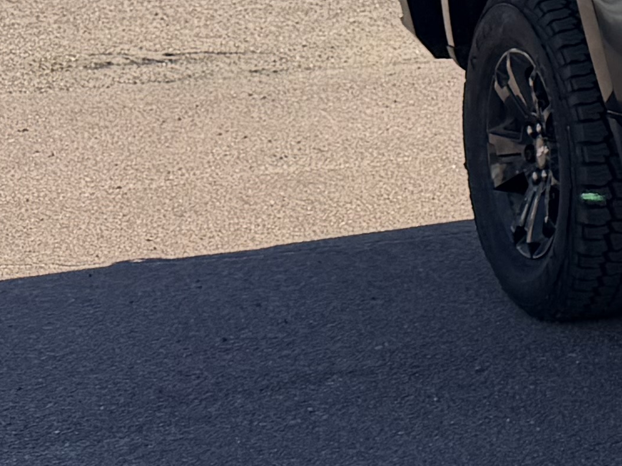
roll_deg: +0.9
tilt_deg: -6.8
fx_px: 2336
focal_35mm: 130
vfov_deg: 11.3
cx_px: 1482
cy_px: 24
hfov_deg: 12.2
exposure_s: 1/3279
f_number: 1.78
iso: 80
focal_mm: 6.76
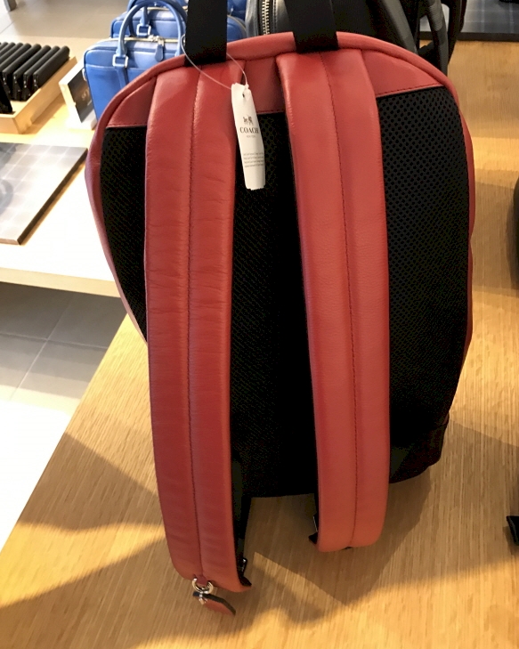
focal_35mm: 30
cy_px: 320
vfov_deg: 58.8
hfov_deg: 48.5
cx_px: 260
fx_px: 576
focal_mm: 3.99
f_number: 1.8
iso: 80
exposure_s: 1/17
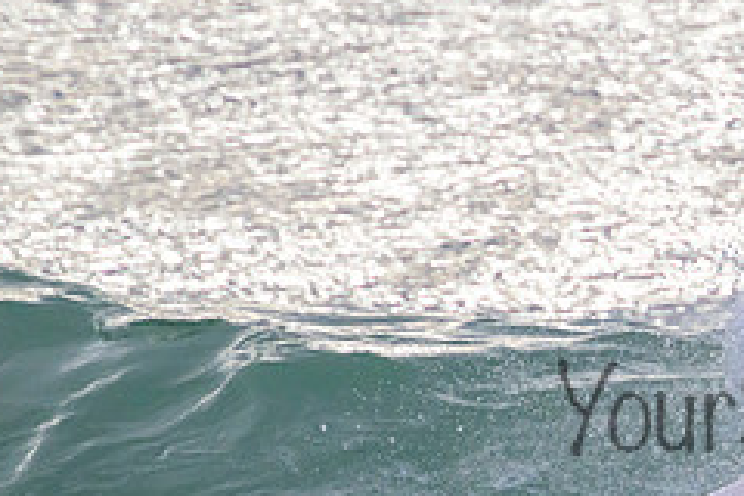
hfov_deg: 0.9
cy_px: 324
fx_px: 47922
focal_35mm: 2319
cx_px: 932
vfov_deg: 0.6
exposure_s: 1/1600
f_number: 11
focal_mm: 800
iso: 2500
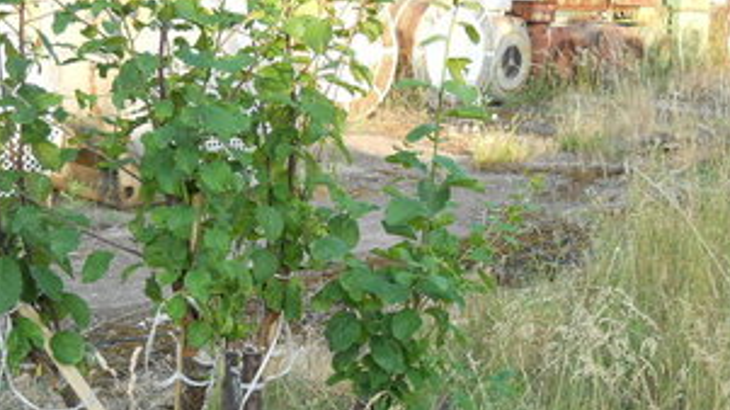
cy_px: 268
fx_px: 1006
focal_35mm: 52
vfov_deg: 22.9
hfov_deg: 39.9
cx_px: 366
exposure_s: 1/100
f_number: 3.1
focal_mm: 6.72
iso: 80
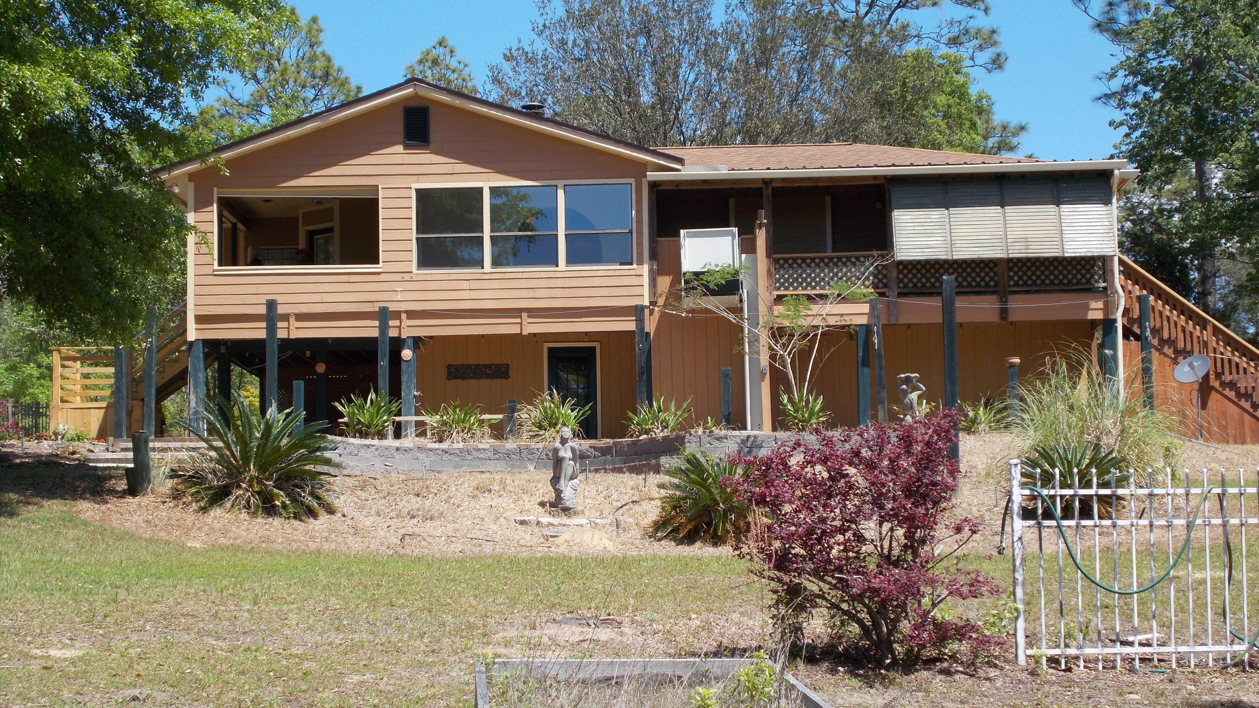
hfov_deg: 29.4
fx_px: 2404
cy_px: 394
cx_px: 630
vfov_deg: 16.8
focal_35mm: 72
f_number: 5.3
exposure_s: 1/250
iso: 80
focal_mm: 11.8
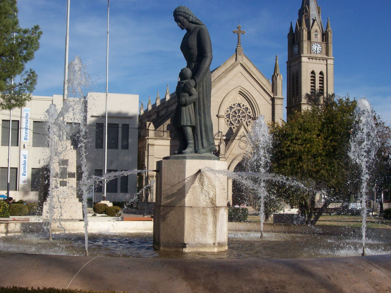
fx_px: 632
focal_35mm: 56
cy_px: 146
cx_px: 196
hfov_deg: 34.4
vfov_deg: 26.1
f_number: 6
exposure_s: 1/589
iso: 80
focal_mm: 9.4
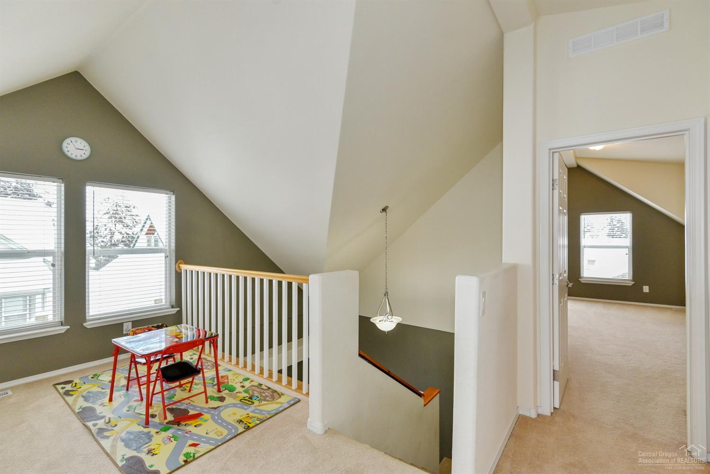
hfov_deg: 96.7
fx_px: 316
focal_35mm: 16
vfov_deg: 73.8
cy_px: 237
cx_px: 355
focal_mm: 16
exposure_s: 1/125
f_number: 5.6
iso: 400
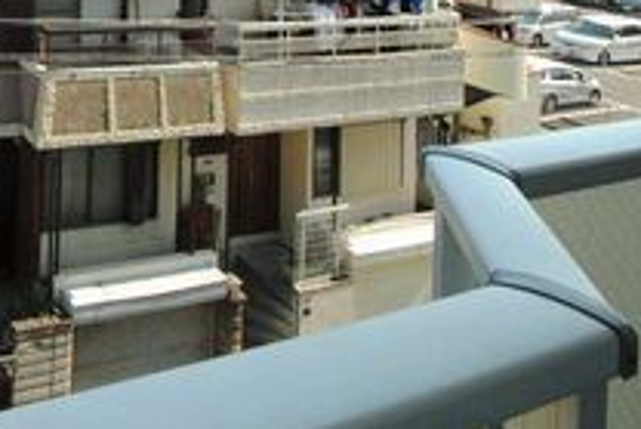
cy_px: -213
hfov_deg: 38.8
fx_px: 659
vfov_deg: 26.3
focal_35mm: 37
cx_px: -120
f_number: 10
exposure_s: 1/400
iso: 800
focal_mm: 8
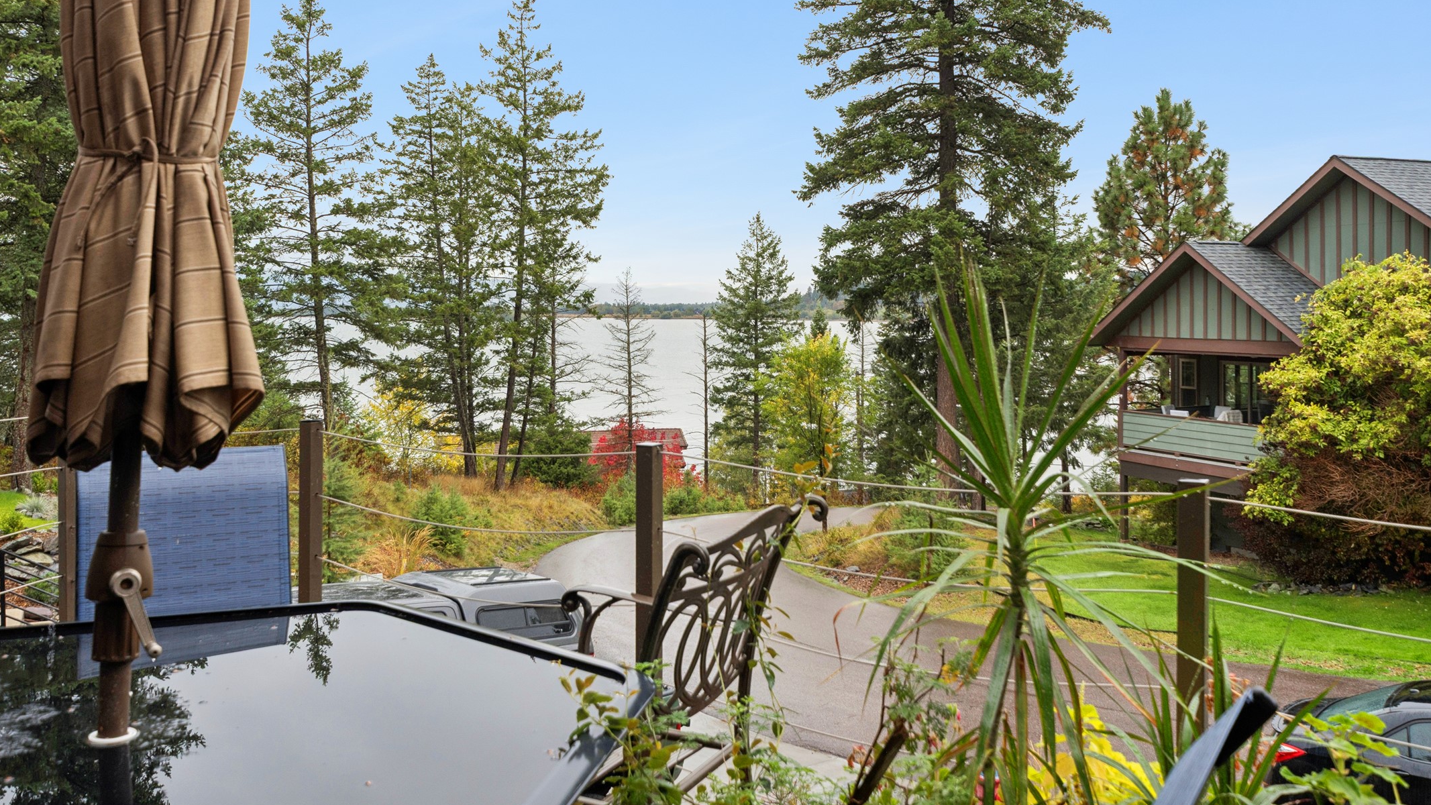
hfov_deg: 61.0
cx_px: 714
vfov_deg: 36.5
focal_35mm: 32
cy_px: 323
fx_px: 1214
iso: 100
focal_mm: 20
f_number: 6.3
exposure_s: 1/250
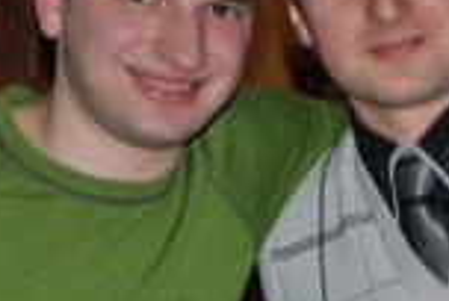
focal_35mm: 154
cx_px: 295
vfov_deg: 8.9
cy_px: 94
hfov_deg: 13.3
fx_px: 1924
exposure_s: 1/60
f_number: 4.5
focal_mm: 30
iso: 200
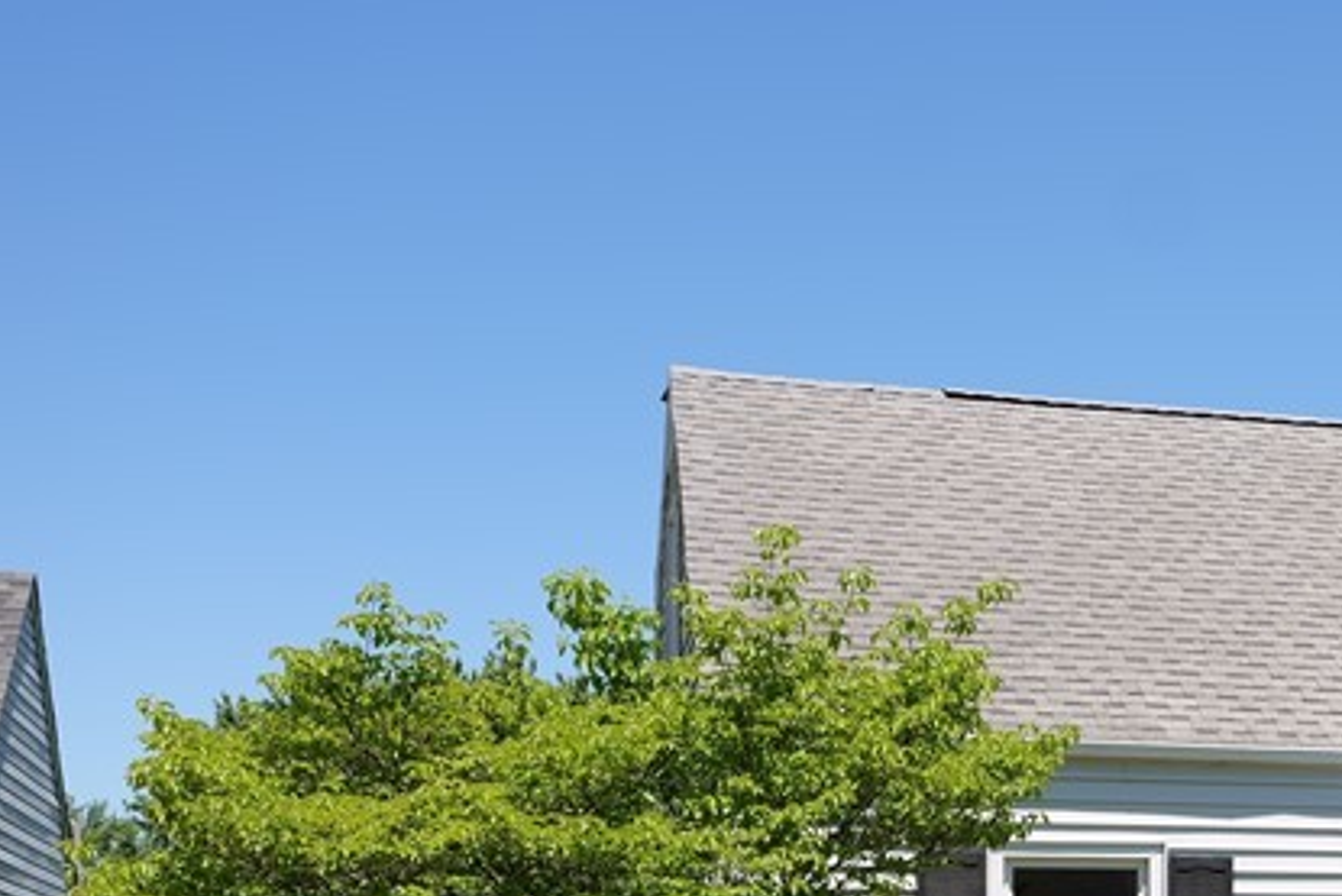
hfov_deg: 27.2
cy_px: 977
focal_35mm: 68
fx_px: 2536
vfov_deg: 19.2
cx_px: 1465
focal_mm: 26
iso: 100
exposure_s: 1/400
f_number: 5.6
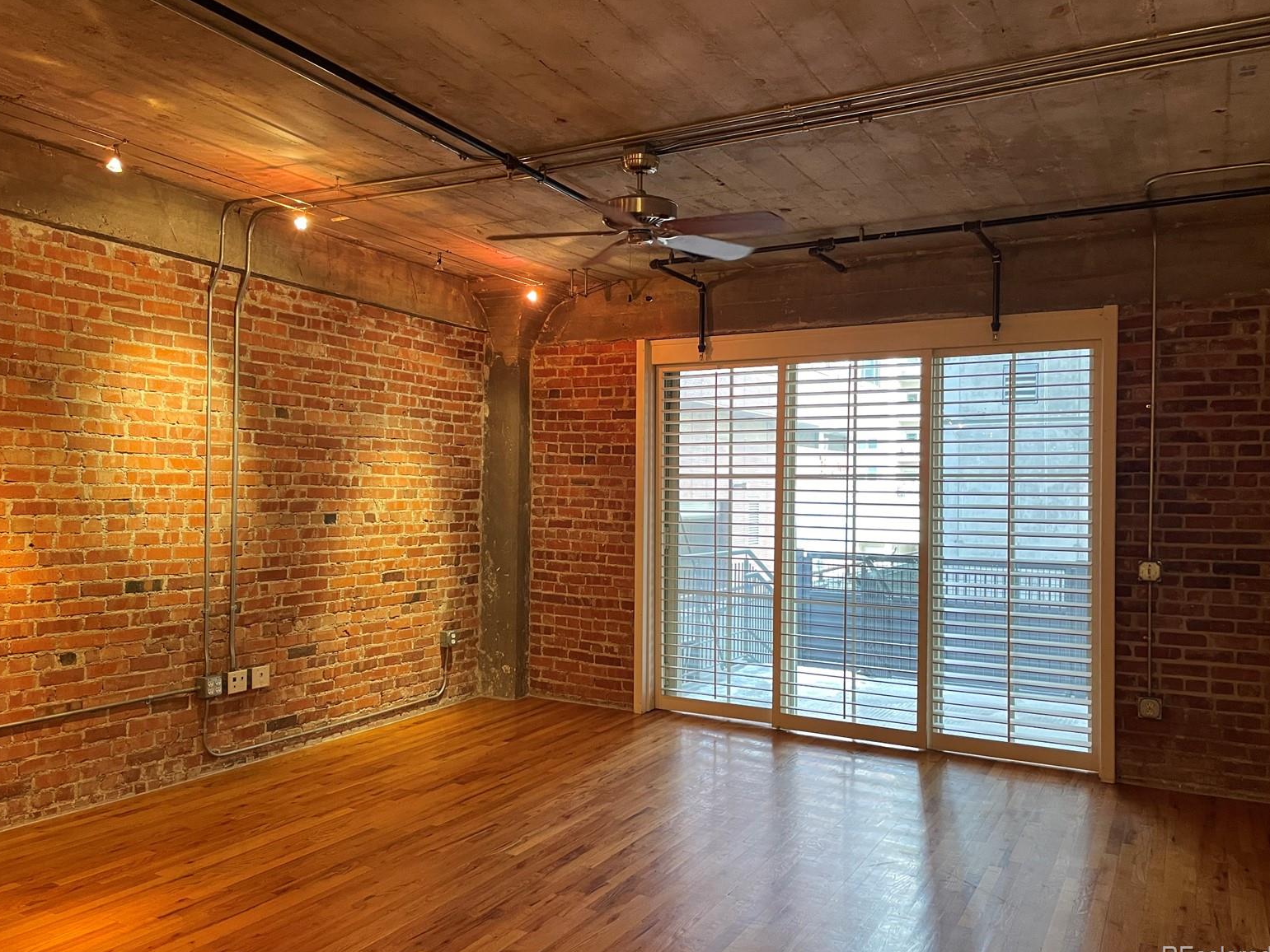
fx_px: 991
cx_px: 636
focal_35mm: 27
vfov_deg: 51.4
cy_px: 478
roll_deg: -0.7
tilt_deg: -0.2
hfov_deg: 65.3
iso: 200
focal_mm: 4.2
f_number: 1.6
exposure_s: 1/60
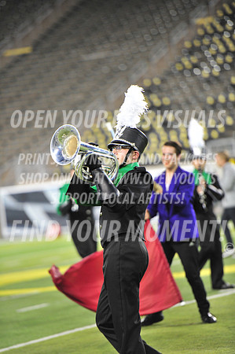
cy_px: 177
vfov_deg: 10.3
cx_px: 118
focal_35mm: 200
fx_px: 1963
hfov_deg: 6.9
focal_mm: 200
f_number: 2.8
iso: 2000
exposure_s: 1/400
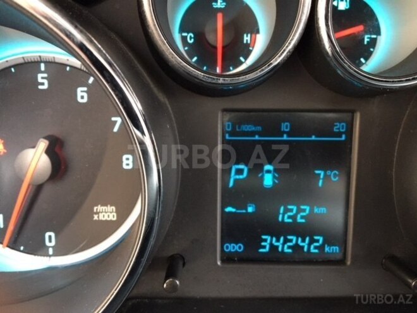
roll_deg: +1.0
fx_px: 349
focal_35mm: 29
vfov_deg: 48.2
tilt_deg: -31.3
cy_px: 156
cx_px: 208
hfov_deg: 61.7
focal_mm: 4.15
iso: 250
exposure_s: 1/33
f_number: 2.2
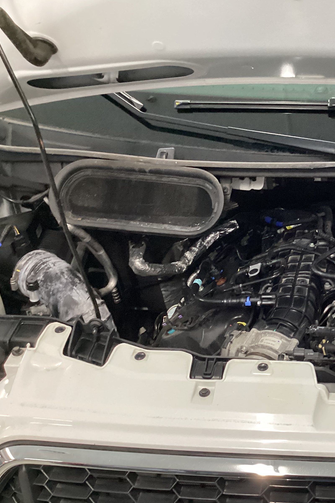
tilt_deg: -32.1
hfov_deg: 28.7
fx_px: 614
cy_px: 254
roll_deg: -0.9
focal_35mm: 44
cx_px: 329
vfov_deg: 44.5
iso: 320
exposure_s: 1/60
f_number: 2.4
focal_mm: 3.3
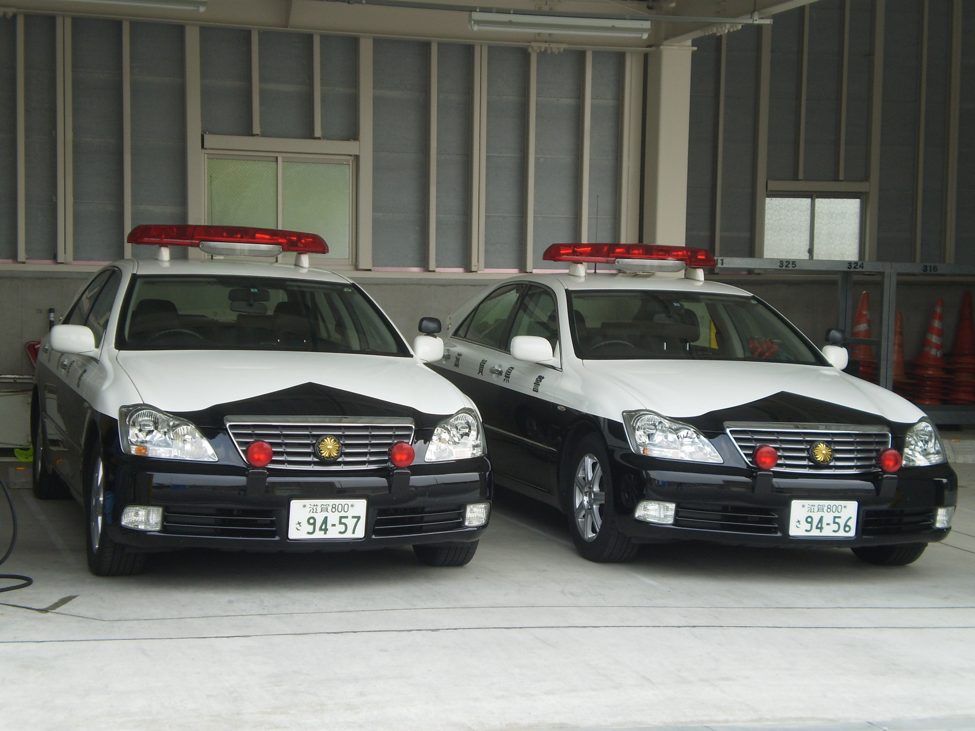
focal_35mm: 64
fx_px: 1803
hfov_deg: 30.3
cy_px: 366
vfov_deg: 22.9
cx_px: 488
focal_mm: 11.3
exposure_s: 1/160
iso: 64
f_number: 4.4
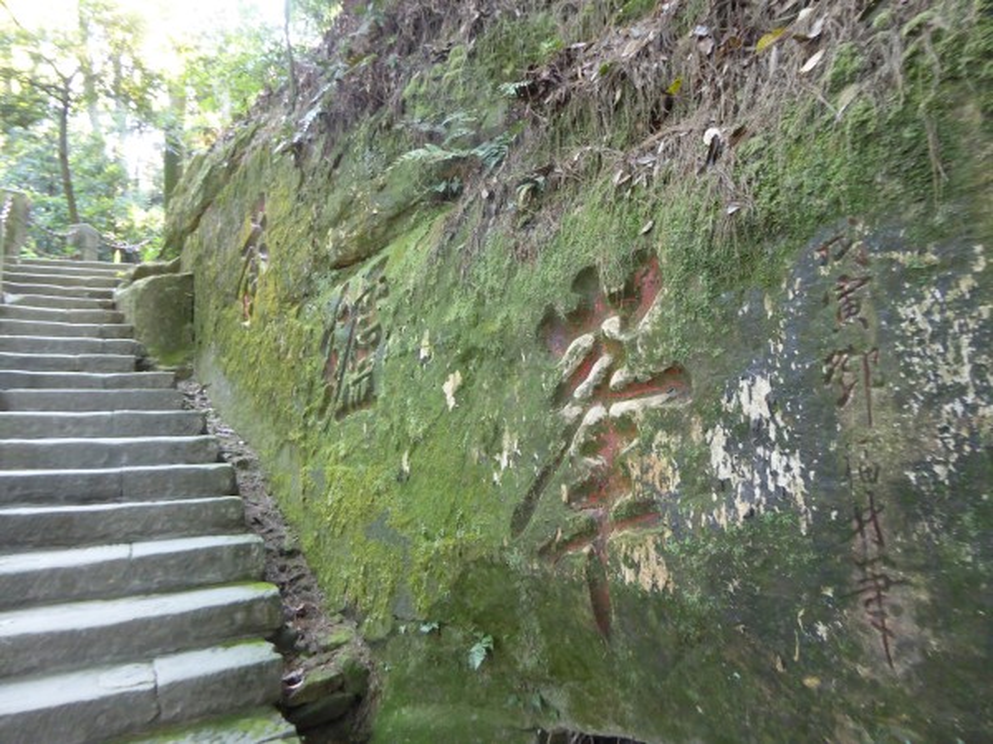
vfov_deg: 56.8
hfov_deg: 71.6
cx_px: 496
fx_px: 688
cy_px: 372
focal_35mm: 24
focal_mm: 4.3
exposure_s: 1/8
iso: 400
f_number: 3.3
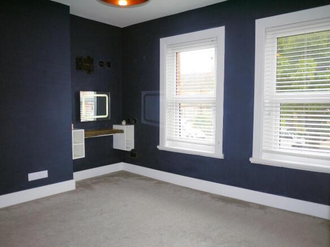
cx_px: 165
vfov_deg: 49.7
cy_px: 124
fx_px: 267
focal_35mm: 28
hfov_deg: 63.5
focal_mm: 14
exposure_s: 1/160
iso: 160
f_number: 2.8
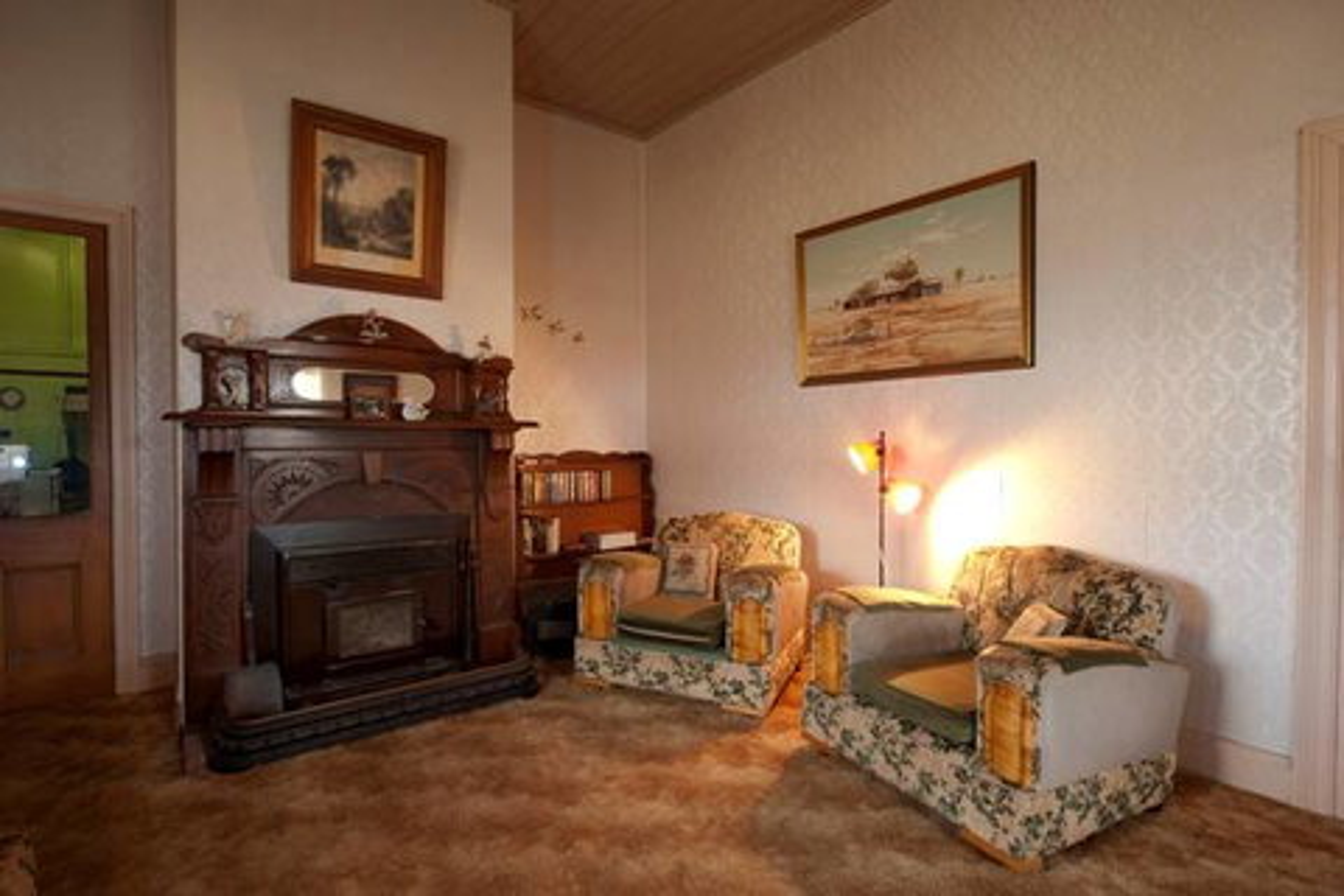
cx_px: 672
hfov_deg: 90.0
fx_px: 672
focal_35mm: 18
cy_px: 448
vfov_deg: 67.4
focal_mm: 18
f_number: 6.3
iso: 100
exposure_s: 1.3
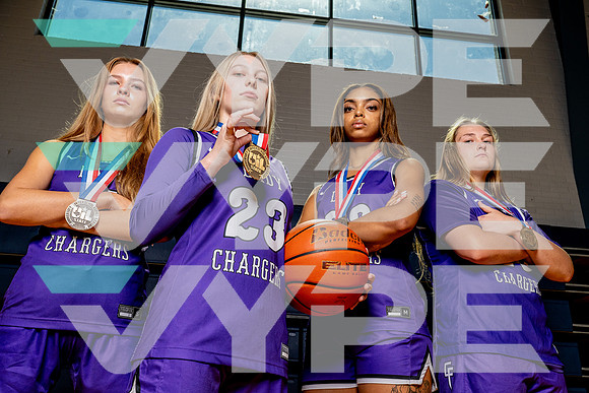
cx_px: 294
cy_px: 196
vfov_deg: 40.0
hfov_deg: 57.2
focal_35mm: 33
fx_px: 540
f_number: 8
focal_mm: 33
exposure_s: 1/250
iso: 800
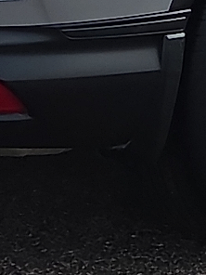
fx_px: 2015
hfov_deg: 5.9
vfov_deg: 7.6
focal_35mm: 254
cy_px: -197
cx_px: 129
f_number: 1.8
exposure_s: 1/1429
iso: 25
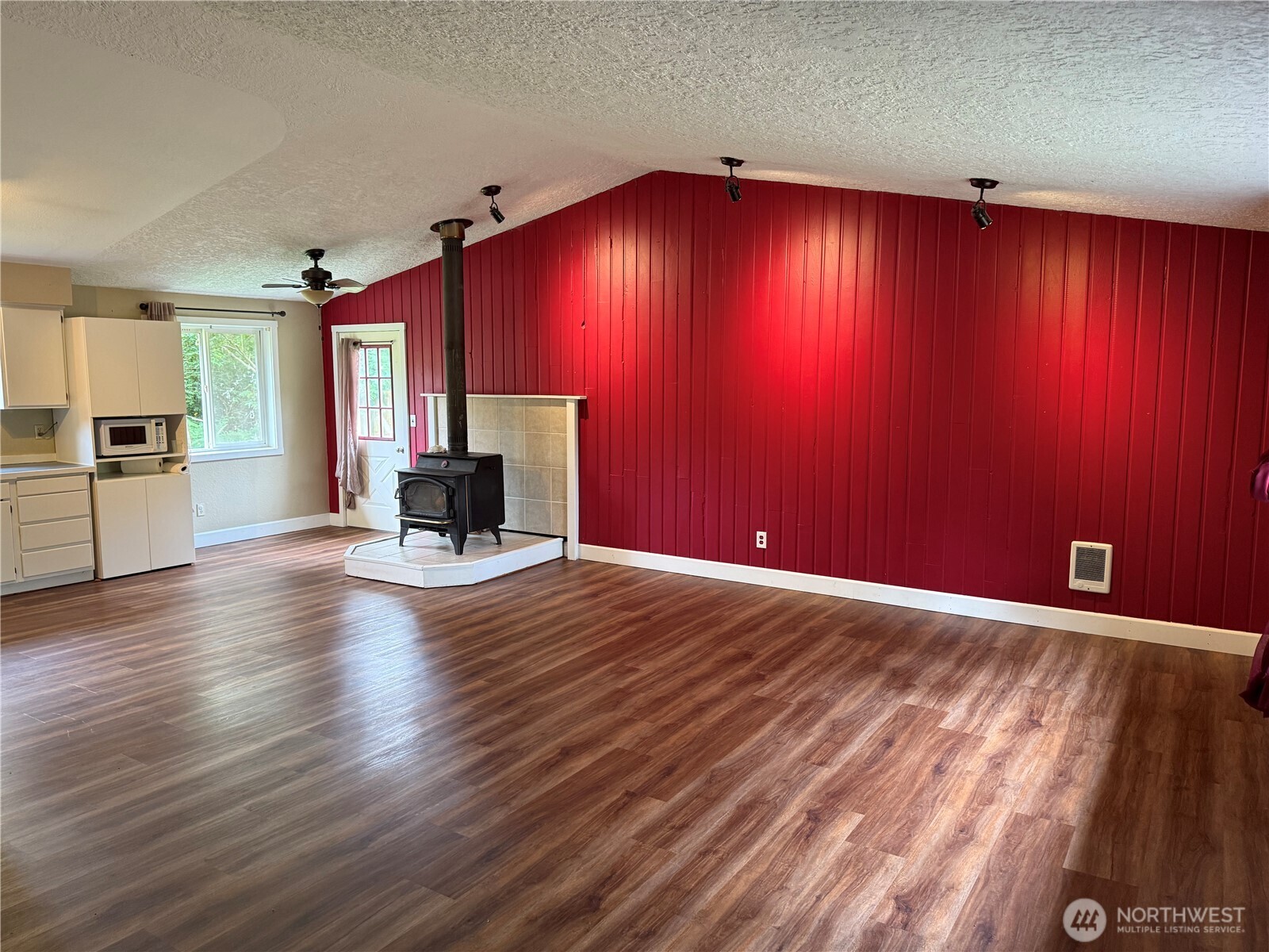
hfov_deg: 71.6
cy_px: 476
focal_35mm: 24
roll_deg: -0.2
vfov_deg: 56.8
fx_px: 880
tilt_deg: -7.3
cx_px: 634
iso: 250
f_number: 1.78
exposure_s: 1/60
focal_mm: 6.76
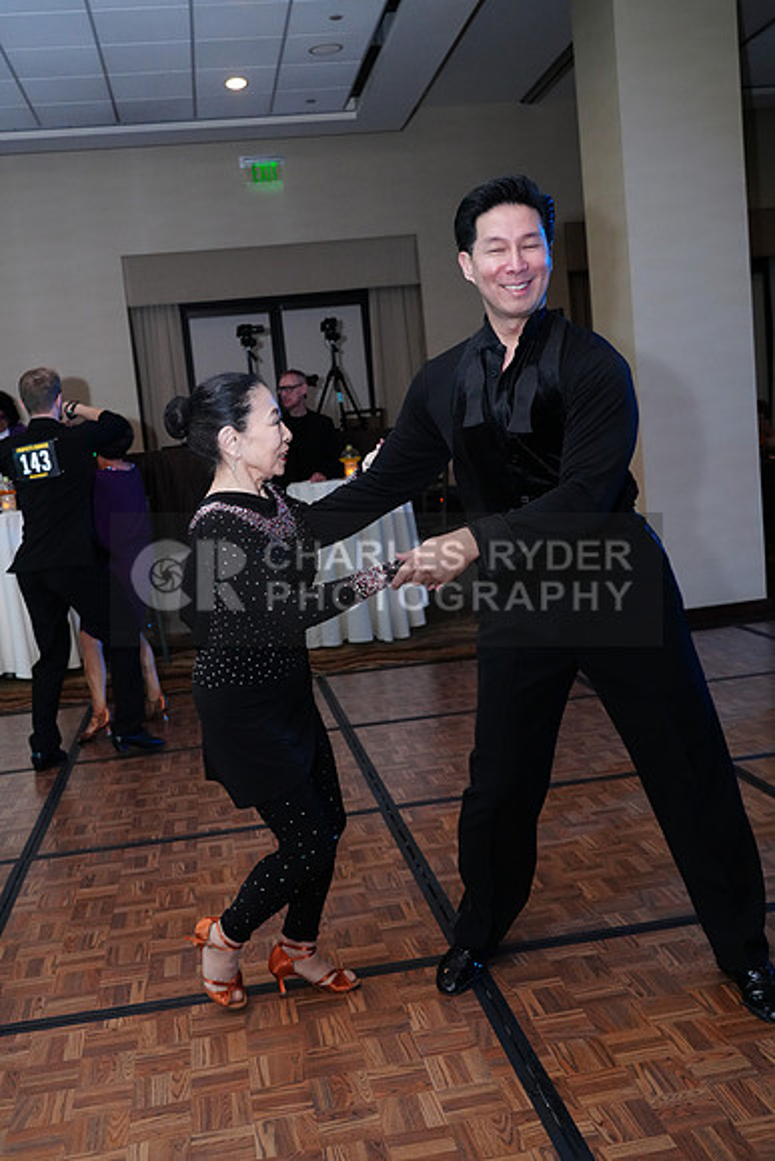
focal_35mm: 34
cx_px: 388
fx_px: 1097
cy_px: 580
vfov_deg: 55.8
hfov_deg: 38.9
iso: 4000
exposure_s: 1/200
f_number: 5
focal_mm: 34
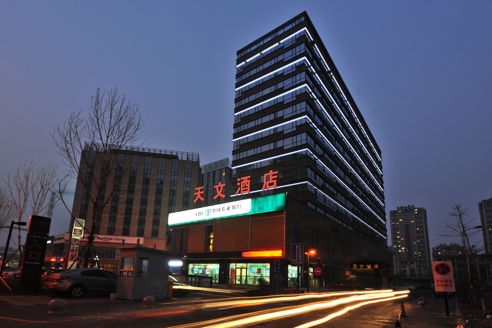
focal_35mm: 18
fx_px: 246
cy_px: 164
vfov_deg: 67.4
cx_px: 246
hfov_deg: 90.0
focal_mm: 18
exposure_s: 13
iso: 100
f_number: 22
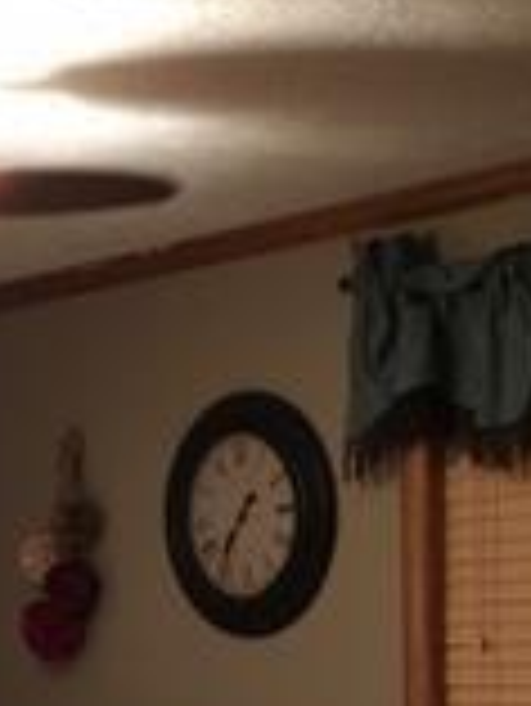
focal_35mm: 97
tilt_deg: -7.3
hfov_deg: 15.2
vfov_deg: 19.0
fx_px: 1981
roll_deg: +2.5
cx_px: 144
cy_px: 870
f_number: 2.2
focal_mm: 4.15
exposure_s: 1/4
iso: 80
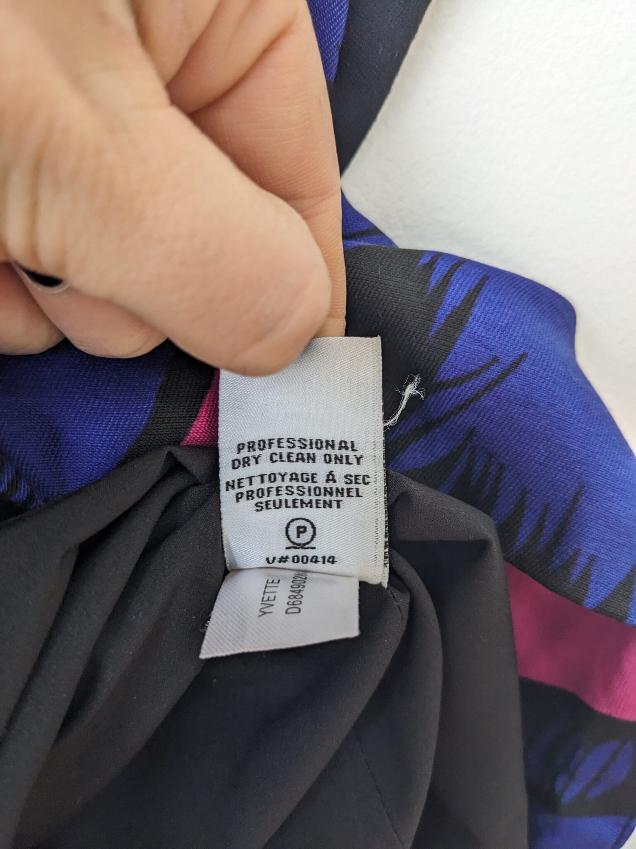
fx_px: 661
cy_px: 424
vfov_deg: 65.3
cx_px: 318
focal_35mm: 27
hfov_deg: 51.4
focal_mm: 4.38
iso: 130
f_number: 1.73
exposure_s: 1/120
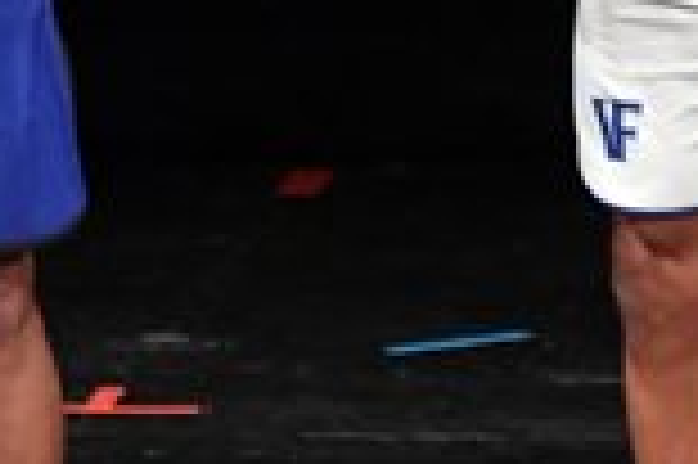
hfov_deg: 1.6
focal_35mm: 1276
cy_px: -153
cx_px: 1430
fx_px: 24714
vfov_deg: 1.1
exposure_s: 1/400
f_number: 5.6
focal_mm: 170
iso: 3200
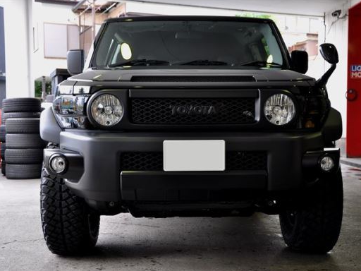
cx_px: 194
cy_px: 135
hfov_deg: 34.3
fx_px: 584
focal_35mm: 56
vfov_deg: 26.1
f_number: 5.6
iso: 200
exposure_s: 1/30
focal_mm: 34
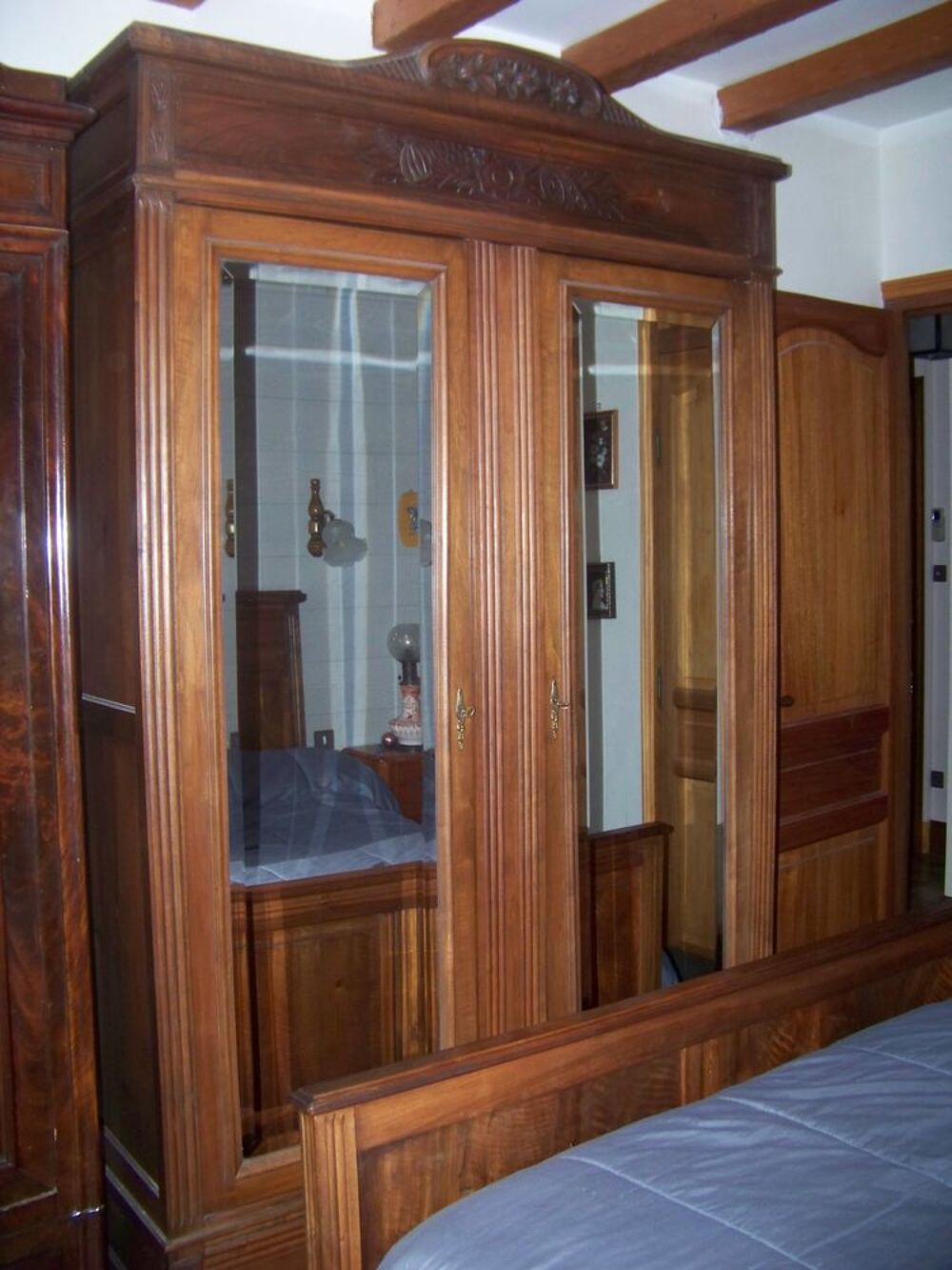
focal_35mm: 36
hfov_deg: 39.7
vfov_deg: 51.4
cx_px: 476
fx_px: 1320
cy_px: 635
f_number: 2.8
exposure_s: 1/30
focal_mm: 5.85
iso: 200
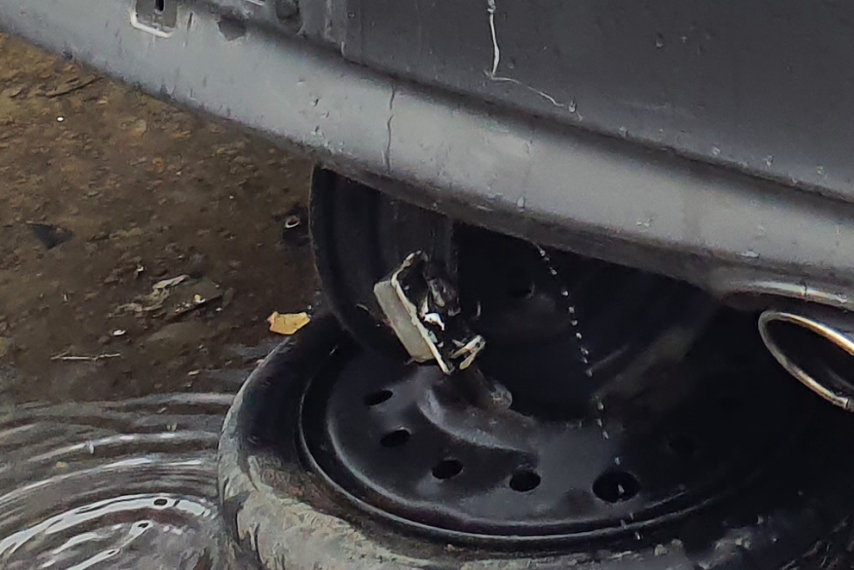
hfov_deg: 16.6
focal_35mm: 117
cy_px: -543
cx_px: 1092
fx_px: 2776
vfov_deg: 10.8
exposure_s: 1/317
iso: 40
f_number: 1.9
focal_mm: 3.58
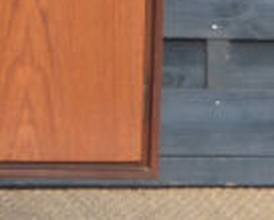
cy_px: -101
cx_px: -608
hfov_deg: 5.1
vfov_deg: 4.4
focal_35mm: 353
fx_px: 2865
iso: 125
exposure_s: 1/125
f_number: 5.6
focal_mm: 38
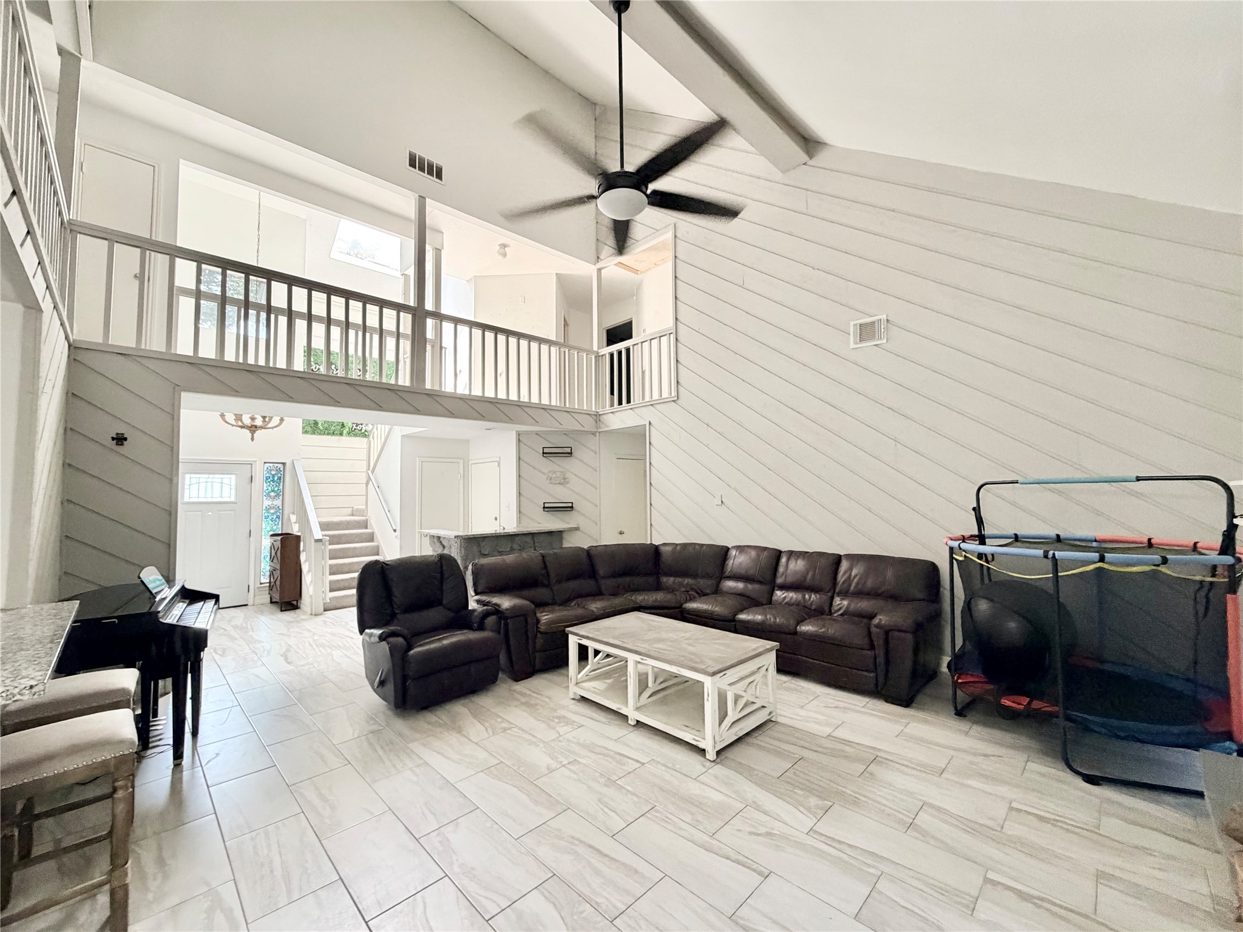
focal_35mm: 14
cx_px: 622
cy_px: 466
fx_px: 503
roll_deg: +0.7
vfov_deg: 85.7
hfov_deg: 102.1
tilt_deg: +2.9
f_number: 2.2
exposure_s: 1/60
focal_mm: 2.22
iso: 400
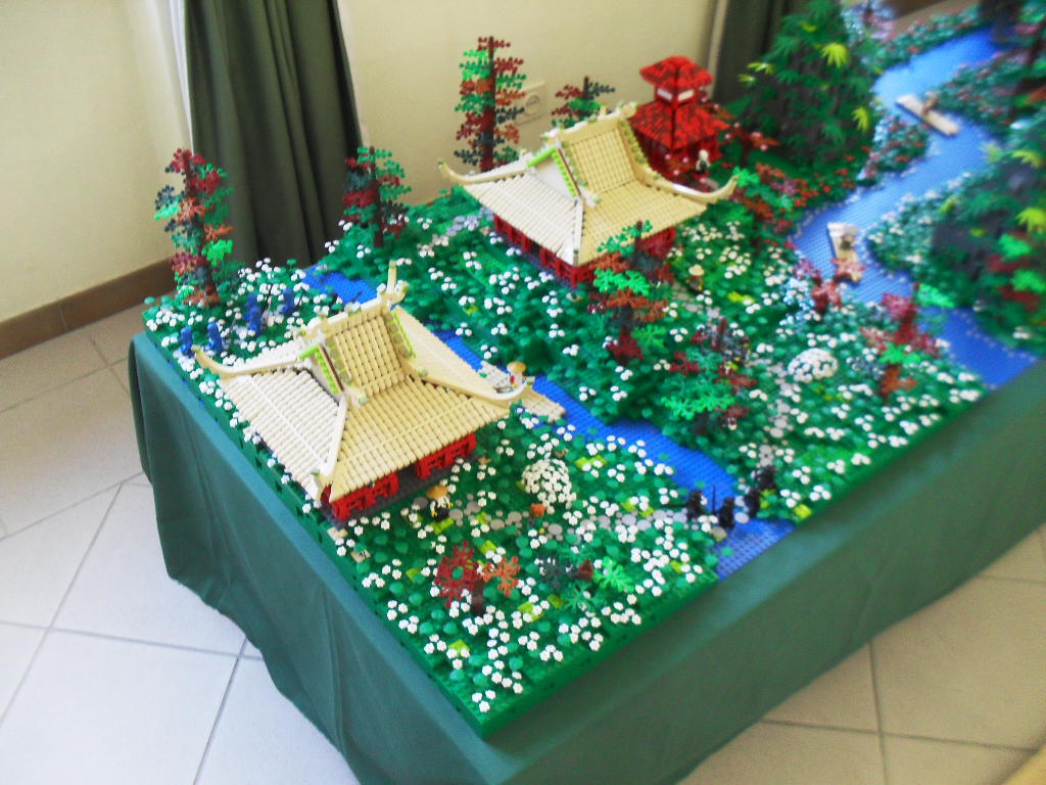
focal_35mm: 35
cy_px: 392
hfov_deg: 52.6
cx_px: 523
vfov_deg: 40.7
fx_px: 1058
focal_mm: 6.3
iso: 200
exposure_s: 1/15
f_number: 3.2
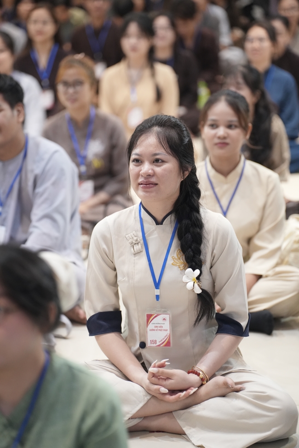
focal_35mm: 119
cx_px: 150
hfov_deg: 11.5
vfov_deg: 17.2
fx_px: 1482
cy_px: 224
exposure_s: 1/250
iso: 4000
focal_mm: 119
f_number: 2.8
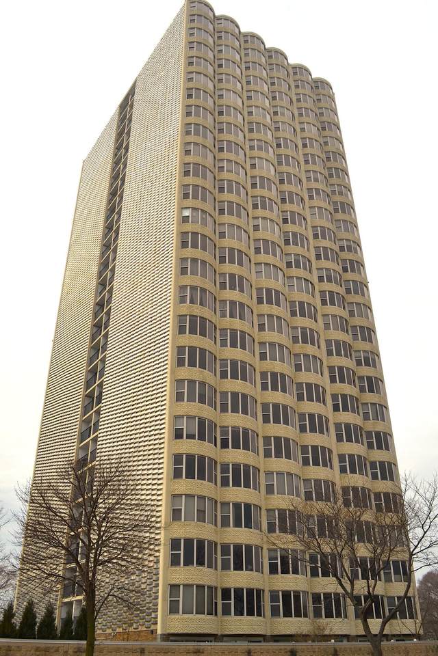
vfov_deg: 61.9
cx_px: 219
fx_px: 547
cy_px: 328
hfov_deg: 43.6
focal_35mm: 30
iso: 100
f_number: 8
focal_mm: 20
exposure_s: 1/250
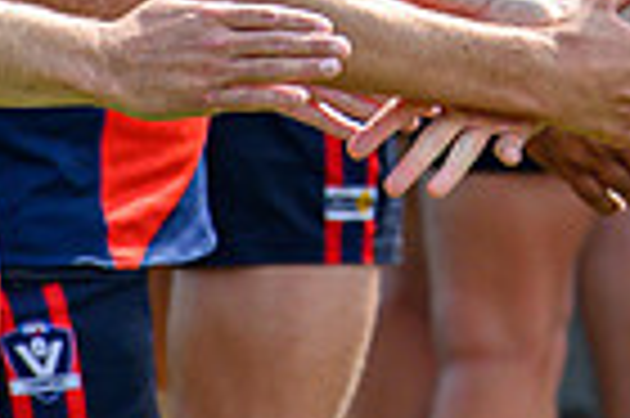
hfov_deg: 1.5
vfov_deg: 1.0
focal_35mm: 1374
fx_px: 24017
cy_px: -580
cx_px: 1008
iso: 450
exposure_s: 1/2000
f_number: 4
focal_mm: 200
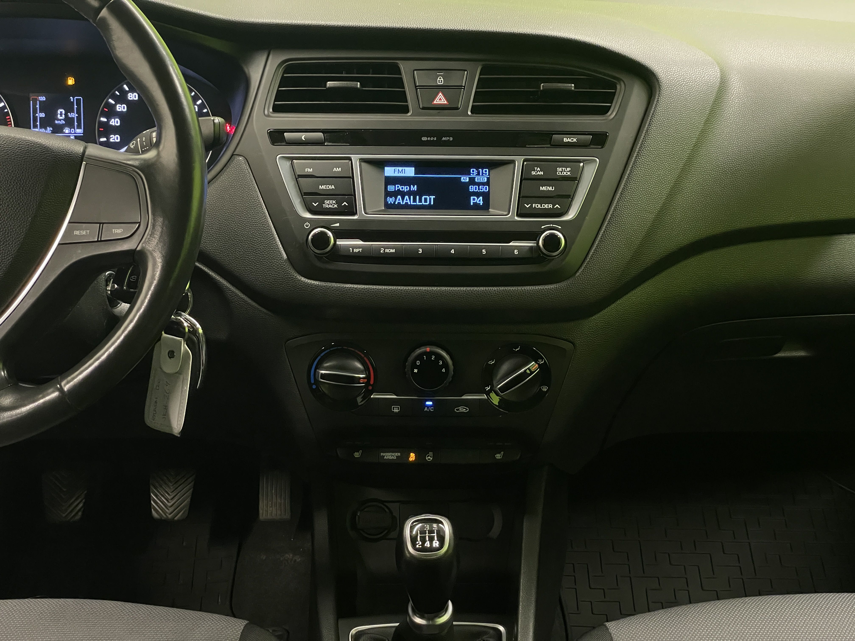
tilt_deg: -22.0
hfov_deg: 36.8
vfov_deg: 28.0
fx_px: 1284
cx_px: 428
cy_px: 320
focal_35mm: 52
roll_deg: -0.7
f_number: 2
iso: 800
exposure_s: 1/50
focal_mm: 6
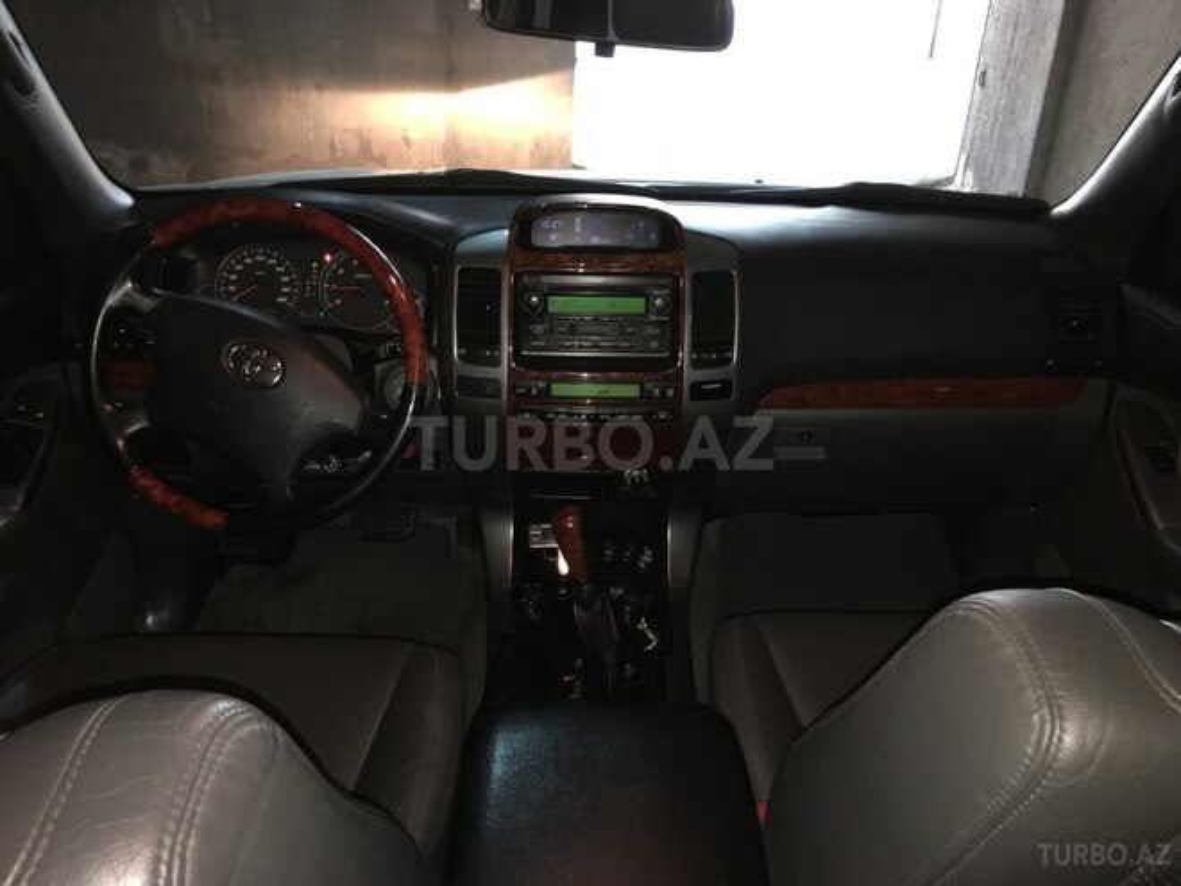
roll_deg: -3.6
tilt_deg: -24.6
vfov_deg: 48.2
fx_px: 989
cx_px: 590
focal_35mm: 29
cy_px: 443
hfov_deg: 61.7
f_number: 2.2
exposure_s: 1/17
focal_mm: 4.15
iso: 125
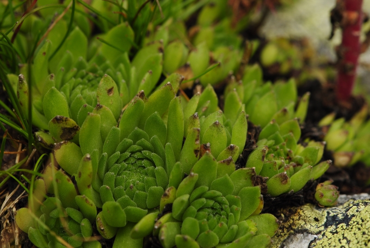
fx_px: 1312
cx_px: 185
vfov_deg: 10.8
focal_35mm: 128
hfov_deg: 16.0
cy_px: 124
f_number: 9
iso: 200
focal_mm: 85
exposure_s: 1/200
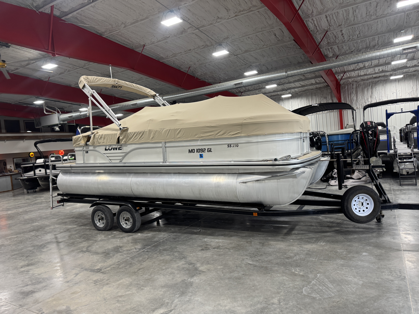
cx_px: 210
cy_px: 157
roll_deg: +2.2
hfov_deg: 71.6
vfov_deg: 56.8
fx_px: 291
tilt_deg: -6.1
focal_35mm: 24
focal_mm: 6.76
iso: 200
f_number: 1.78
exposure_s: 1/120
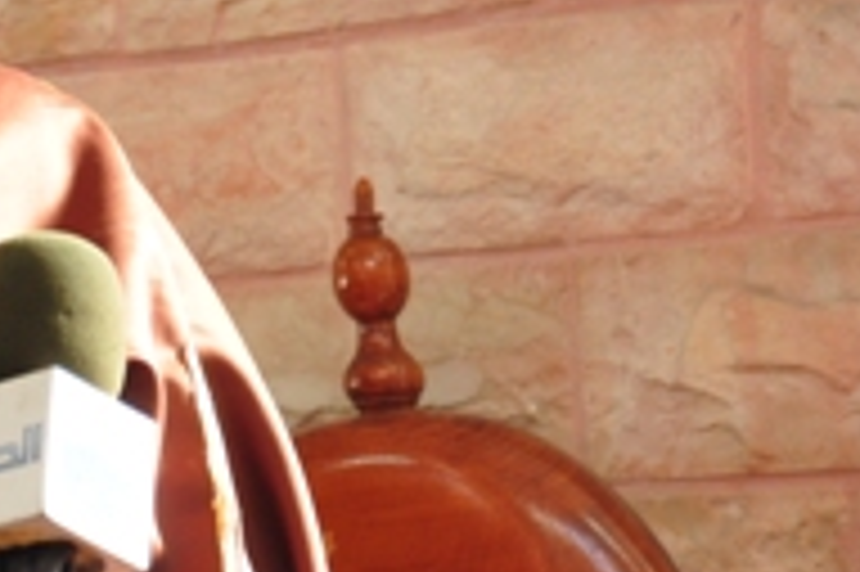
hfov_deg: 5.4
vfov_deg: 3.6
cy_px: -47
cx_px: -558
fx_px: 9014
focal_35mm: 378
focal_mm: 75
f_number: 5.3
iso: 400
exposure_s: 1/13
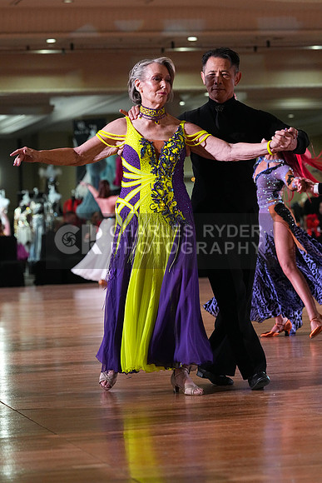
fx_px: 1756
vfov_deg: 15.6
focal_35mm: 131
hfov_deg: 10.5
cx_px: 161
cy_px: 242
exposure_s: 1/400
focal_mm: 131
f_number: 5
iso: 6400
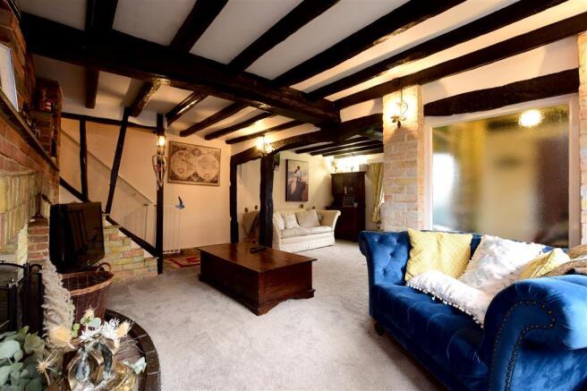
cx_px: 294
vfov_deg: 77.3
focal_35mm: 15
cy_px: 196
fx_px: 245
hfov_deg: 100.4
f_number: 8
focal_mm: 10
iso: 400
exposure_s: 1/6
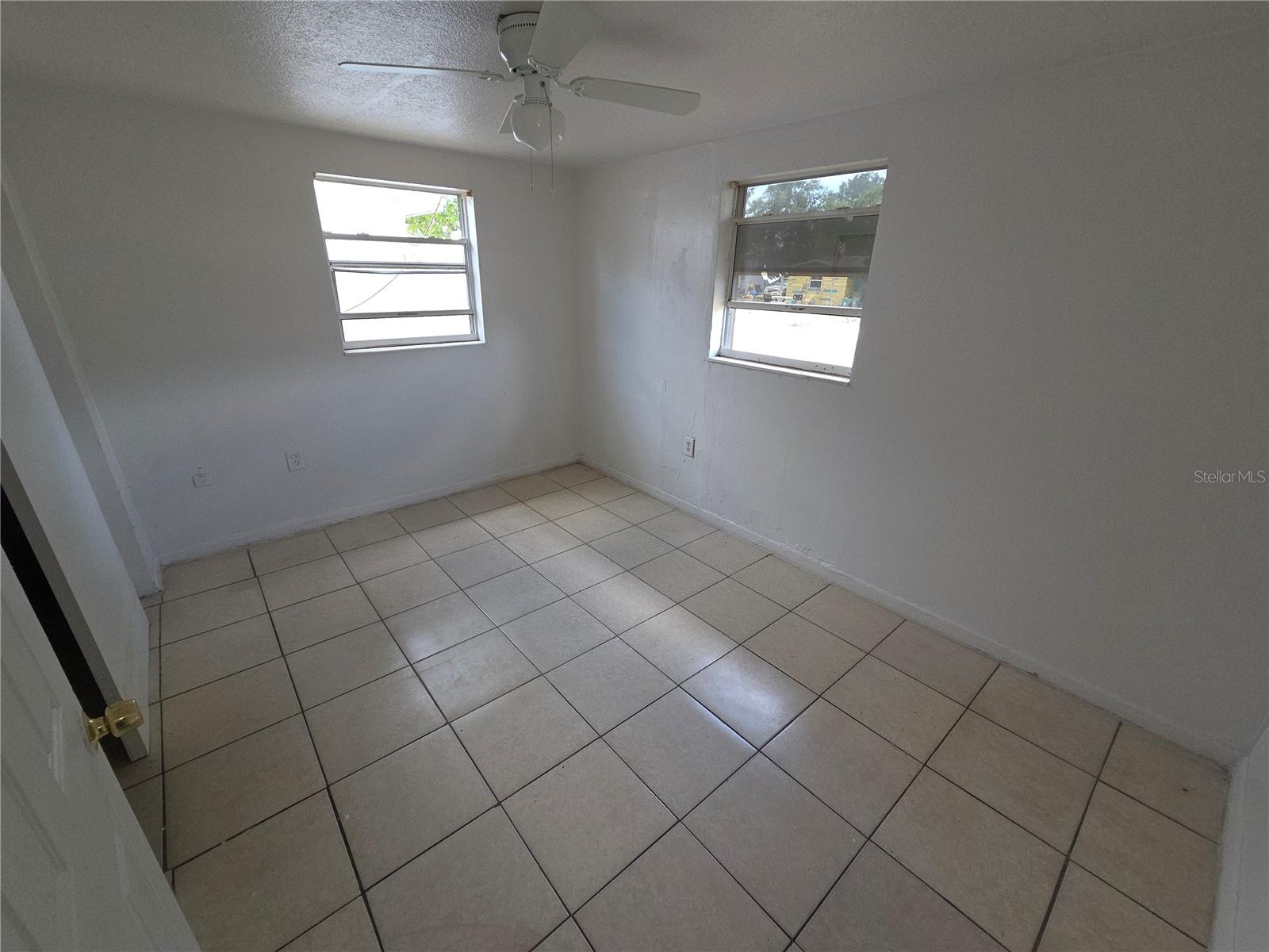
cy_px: 476
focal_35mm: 13
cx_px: 634
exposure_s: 1/60
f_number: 2.2
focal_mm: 2.2
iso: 50
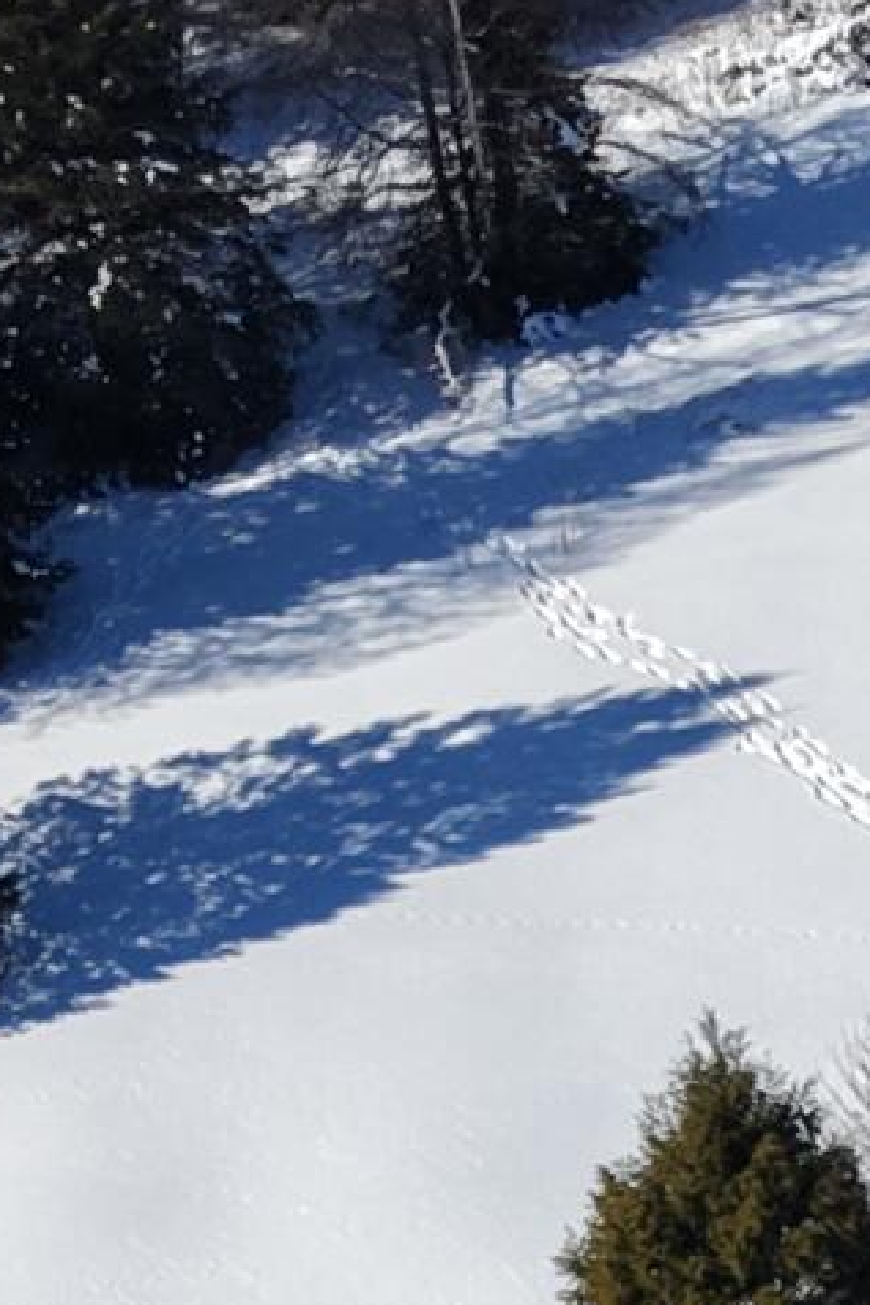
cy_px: 2760
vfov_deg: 11.5
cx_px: 1529
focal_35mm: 157
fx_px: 5691
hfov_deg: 8.4
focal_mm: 8.67
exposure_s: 1/6000
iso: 170
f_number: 1.8
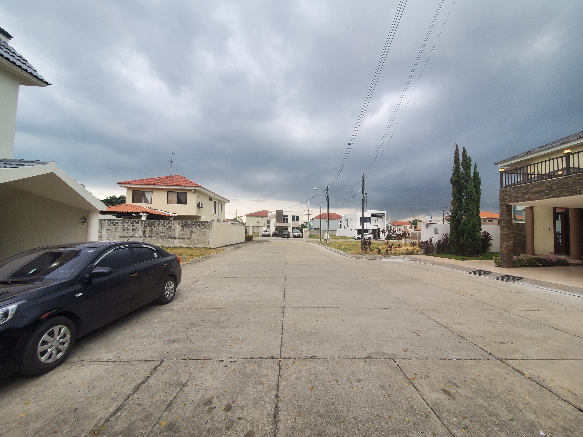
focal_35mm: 13
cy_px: 218
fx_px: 219
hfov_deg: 106.2
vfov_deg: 89.9
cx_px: 292
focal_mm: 1.8
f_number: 2.2
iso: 80
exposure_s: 1/60
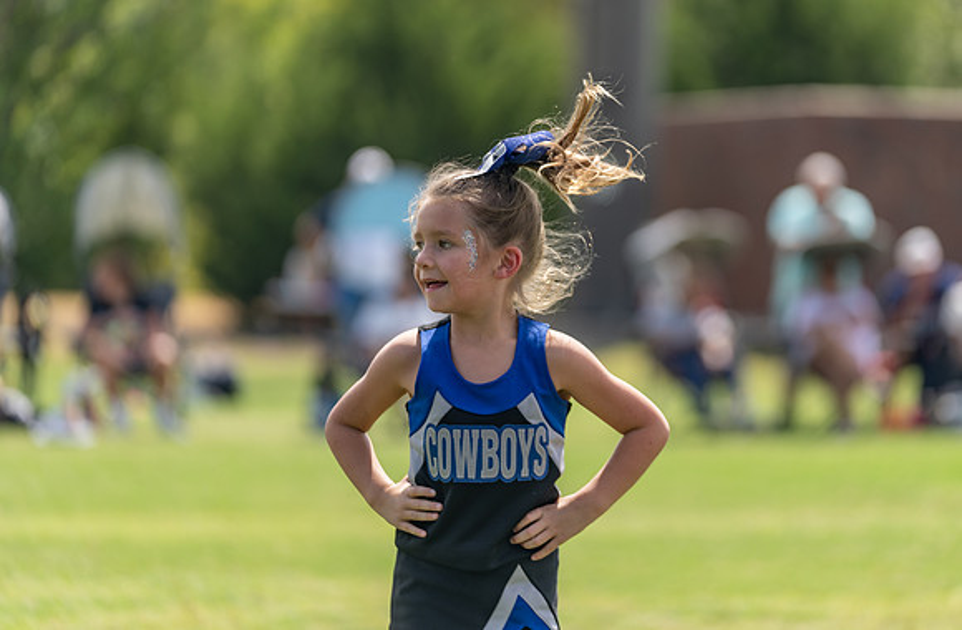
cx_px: 546
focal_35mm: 187
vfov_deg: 7.2
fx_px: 4974
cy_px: 266
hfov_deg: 11.0
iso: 100
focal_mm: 164
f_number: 2.8
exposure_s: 1/1600
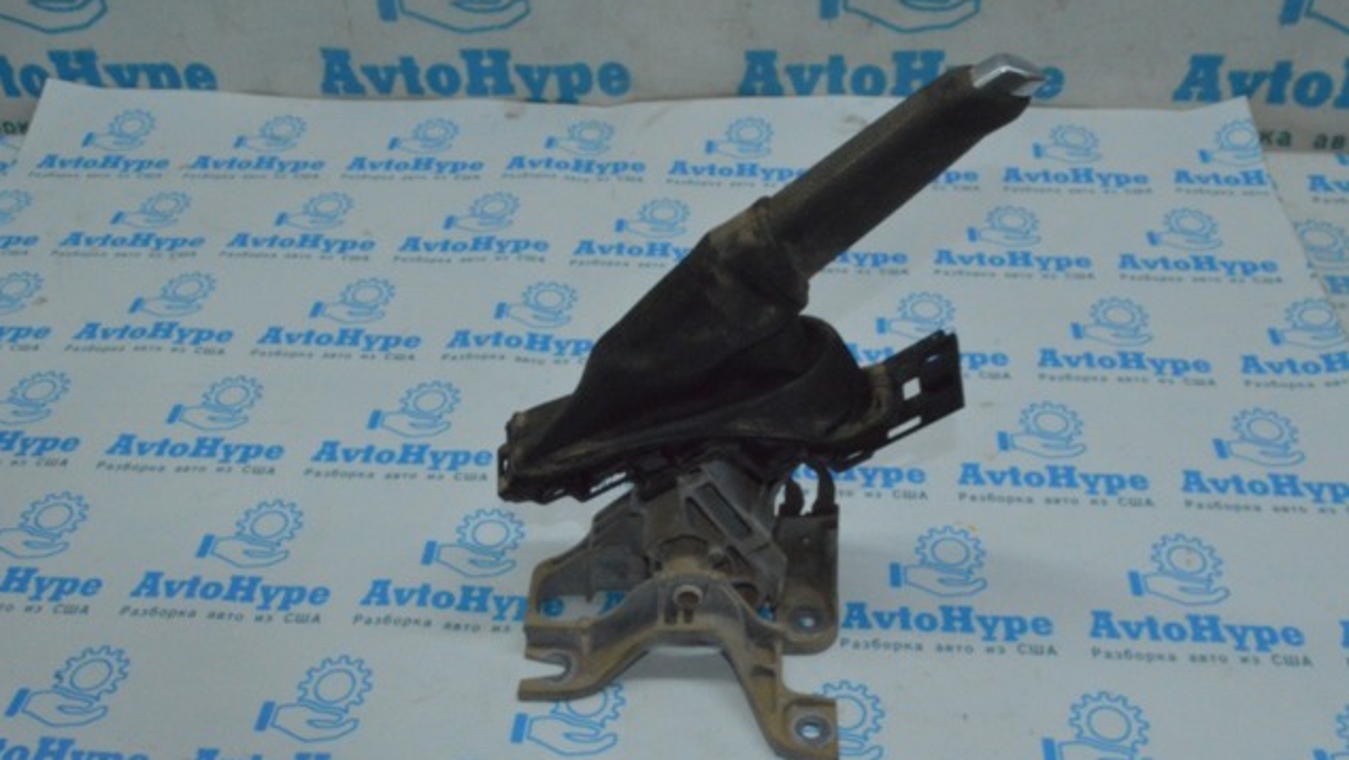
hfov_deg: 52.8
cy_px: 397
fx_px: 1360
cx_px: 674
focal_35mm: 38
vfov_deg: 31.2
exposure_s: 1/80
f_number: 25
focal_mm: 24
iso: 5000
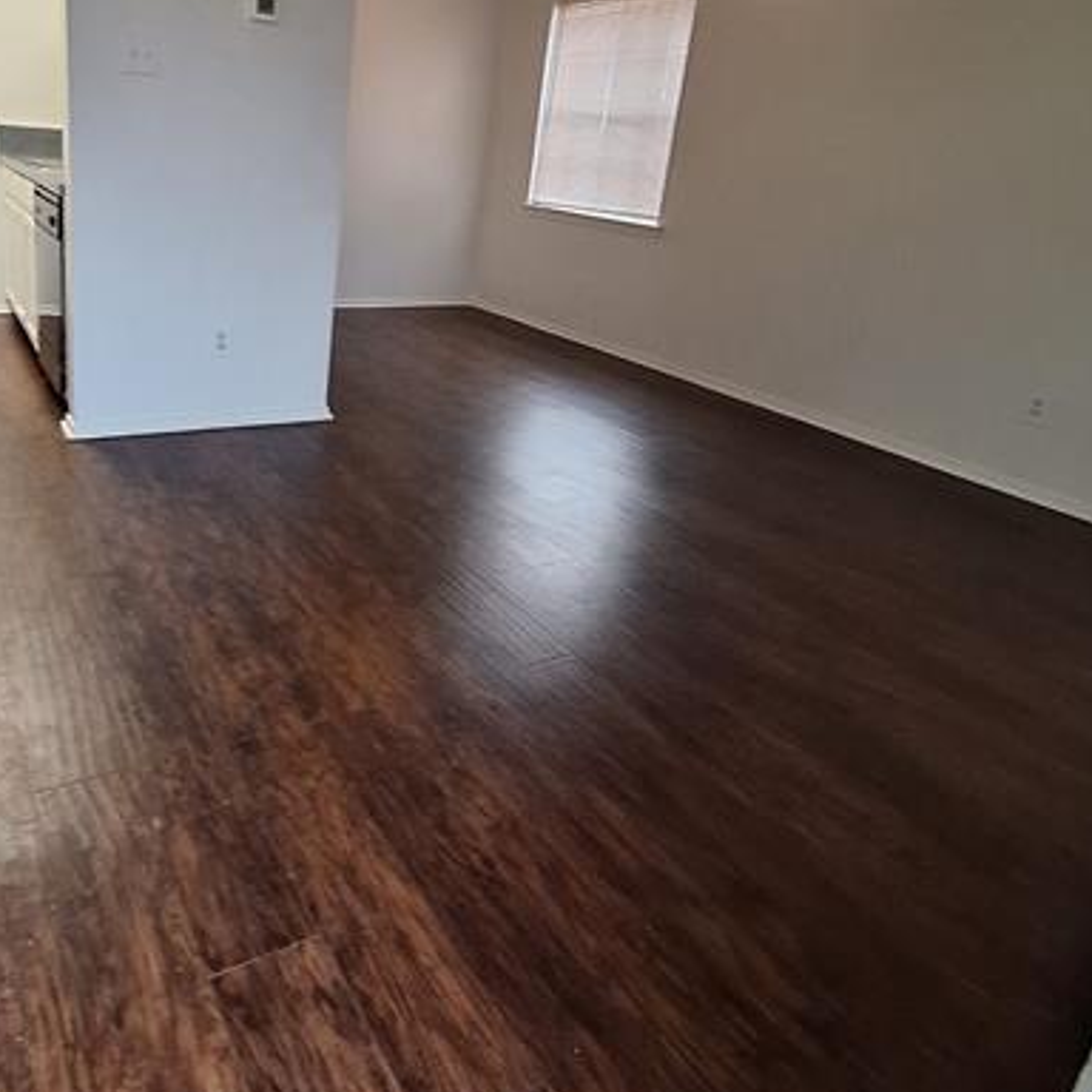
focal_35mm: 23
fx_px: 821
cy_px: 407
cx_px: 347
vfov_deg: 66.2
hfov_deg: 65.1
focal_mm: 1.74
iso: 125
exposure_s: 1/40
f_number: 2.2
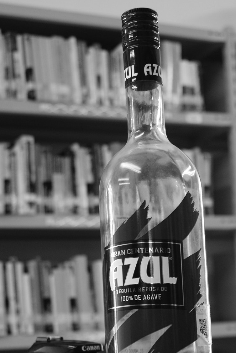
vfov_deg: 31.1
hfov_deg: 21.3
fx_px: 628
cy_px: 238
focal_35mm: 64
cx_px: 94
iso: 400
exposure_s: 1/15
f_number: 5
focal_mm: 30
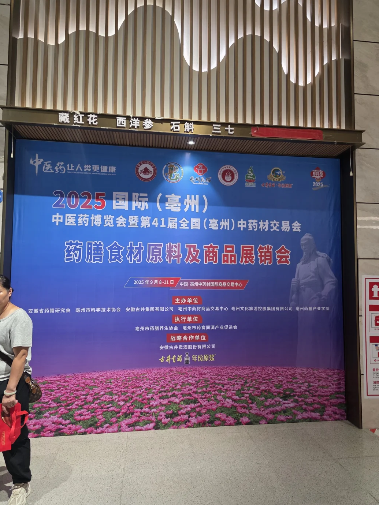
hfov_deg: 56.8
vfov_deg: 71.6
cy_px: 251
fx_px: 350
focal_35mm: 24
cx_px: 190
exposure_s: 1/100
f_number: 1.7
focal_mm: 6.3
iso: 400
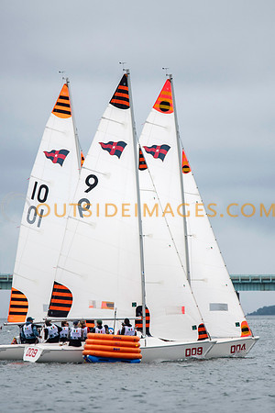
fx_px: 5156
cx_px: 138
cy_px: 206
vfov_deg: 4.6
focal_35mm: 450
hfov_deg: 3.1
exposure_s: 1/3200
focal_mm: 300
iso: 250
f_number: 4
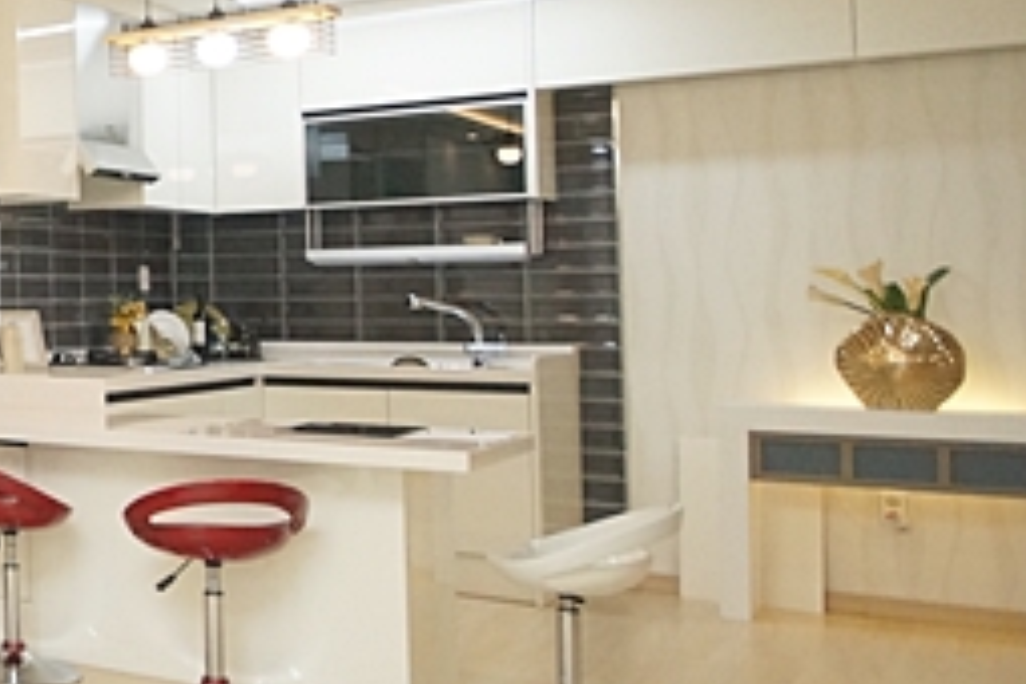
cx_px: -499
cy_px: 213
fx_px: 1339
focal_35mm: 47
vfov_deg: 28.4
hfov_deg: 28.3
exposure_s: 1/160
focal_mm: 10
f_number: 5.6
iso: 1600
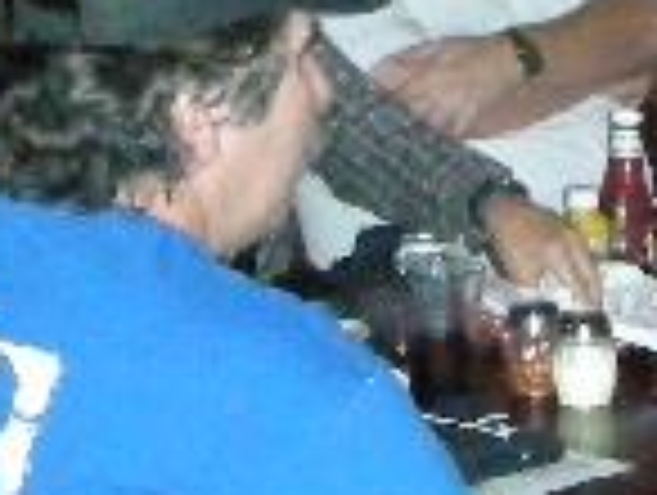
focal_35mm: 209
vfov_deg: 7.0
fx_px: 3973
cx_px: 464
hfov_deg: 9.4
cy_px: -202
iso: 800
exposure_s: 1/60
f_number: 2.8
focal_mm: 5.8
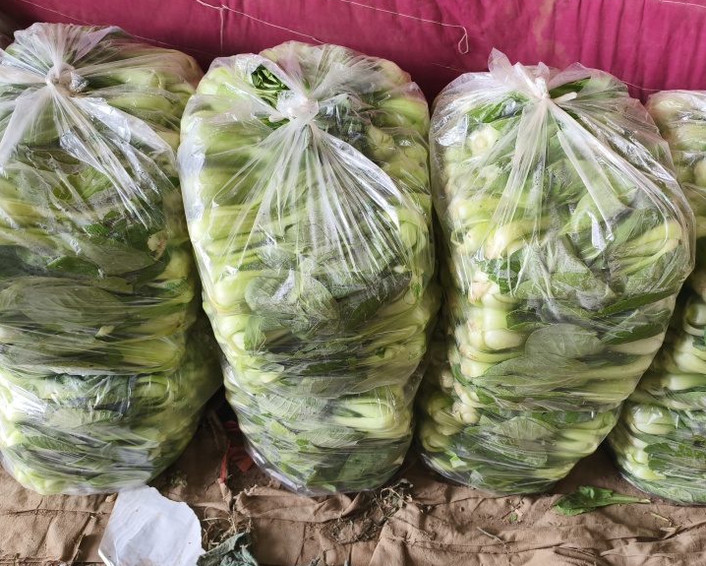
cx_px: 377
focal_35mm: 25
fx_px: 523
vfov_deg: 56.8
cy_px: 283
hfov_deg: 68.0
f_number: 1.6
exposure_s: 1/100
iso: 200
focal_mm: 5.84
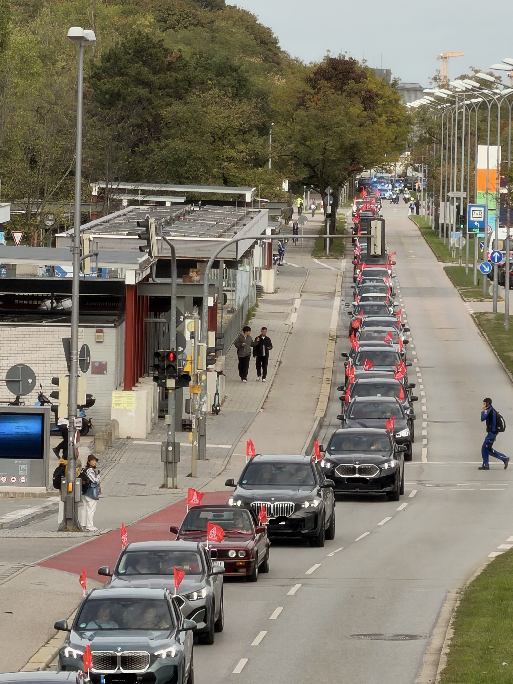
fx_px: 6975
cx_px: 344
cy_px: 166
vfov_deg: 5.6
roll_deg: -1.4
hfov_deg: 4.2
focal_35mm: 353
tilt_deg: -0.3
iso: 32
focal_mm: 16.89
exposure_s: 1/639
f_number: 2.8
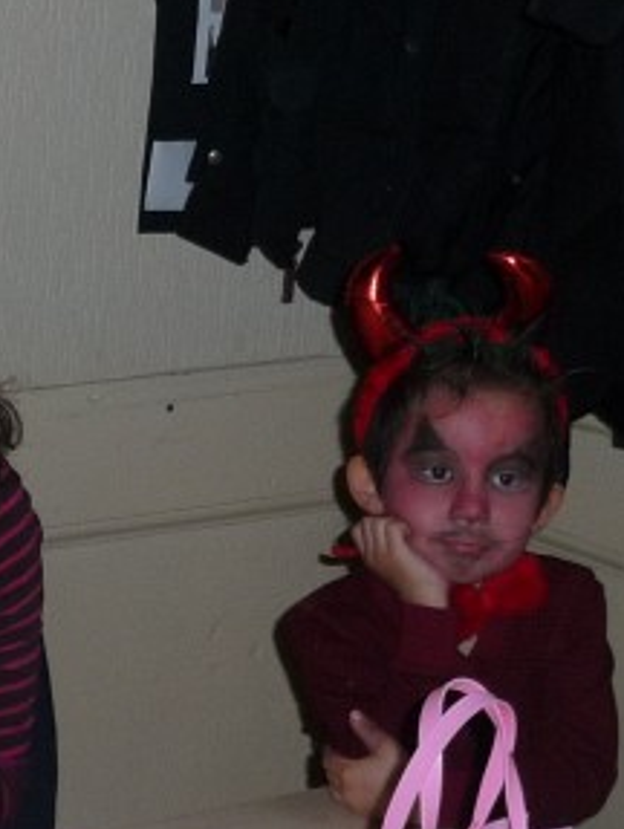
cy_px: 768
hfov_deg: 12.9
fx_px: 2734
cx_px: -6
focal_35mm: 114
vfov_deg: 17.0
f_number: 3.5
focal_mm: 5.3
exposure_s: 1/30
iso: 125
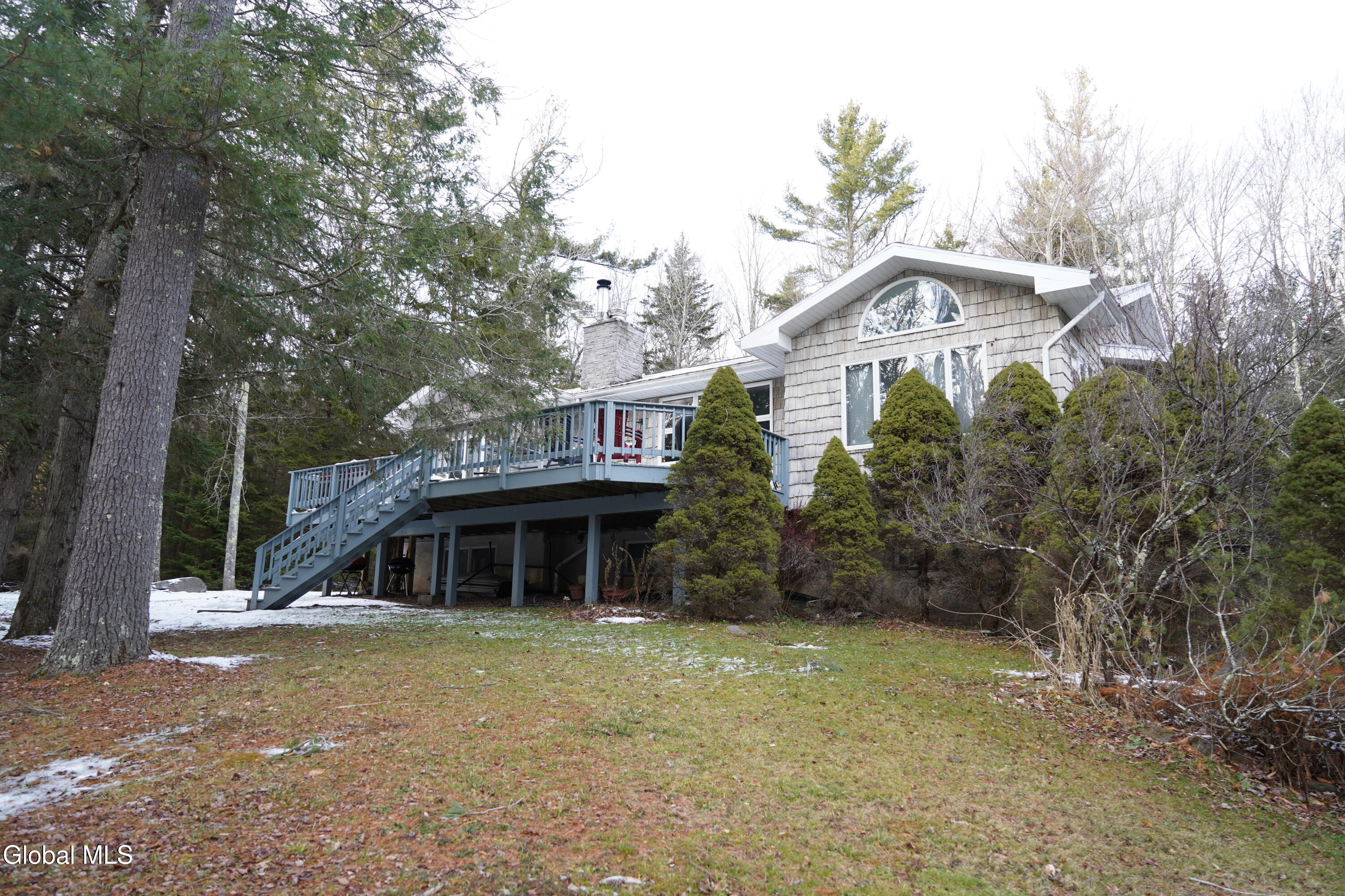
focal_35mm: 24
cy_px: 448
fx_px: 897
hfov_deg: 73.7
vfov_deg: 53.1
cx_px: 672
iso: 200
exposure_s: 1/60
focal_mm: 24
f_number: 4
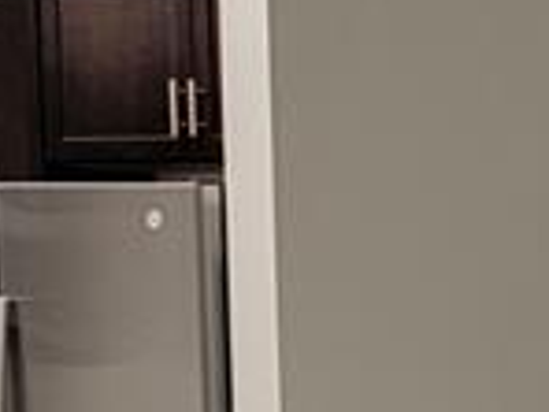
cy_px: 549
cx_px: 1339
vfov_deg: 8.8
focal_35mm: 166
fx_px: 2633
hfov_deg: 10.3
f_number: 1.8
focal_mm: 6.7
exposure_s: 1/40
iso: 250
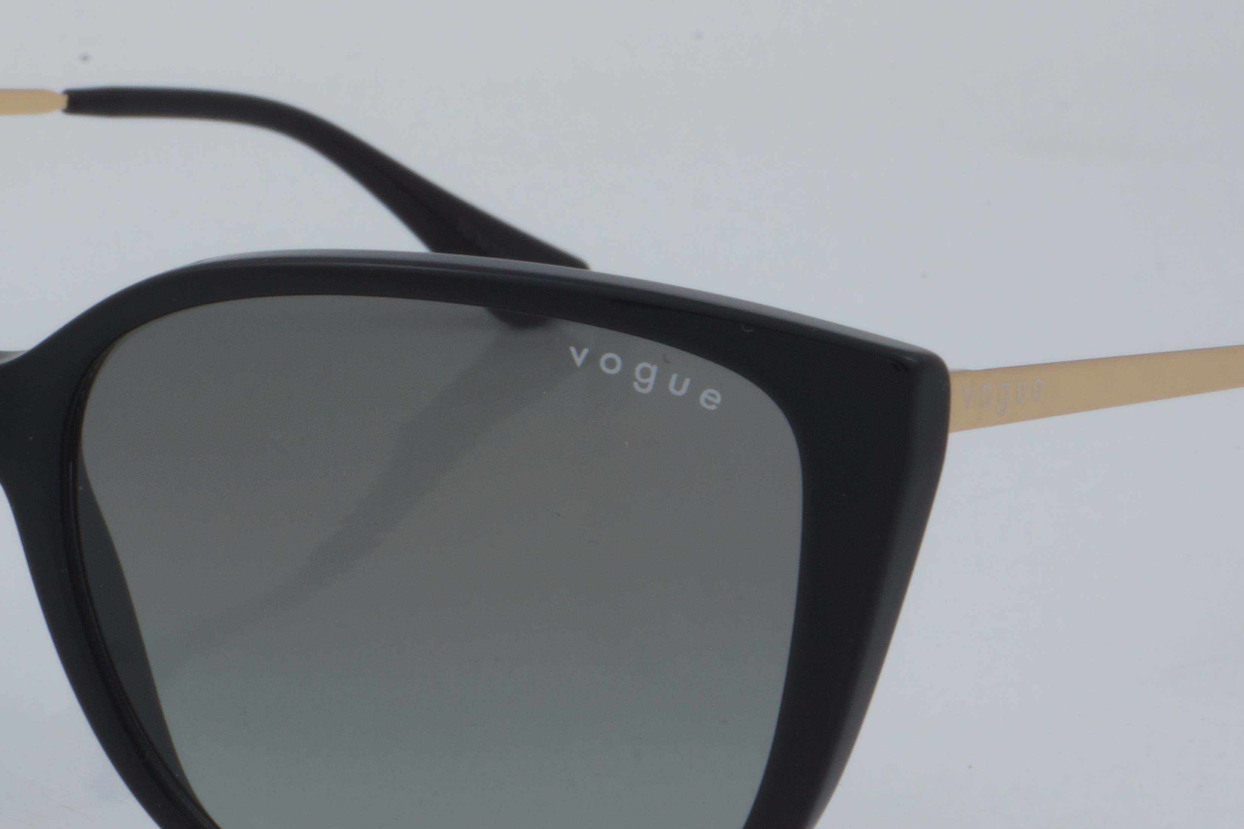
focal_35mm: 137
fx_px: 4734
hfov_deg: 15.0
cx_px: 502
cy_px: 485
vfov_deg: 10.0
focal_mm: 50
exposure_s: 1/4
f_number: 32
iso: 100
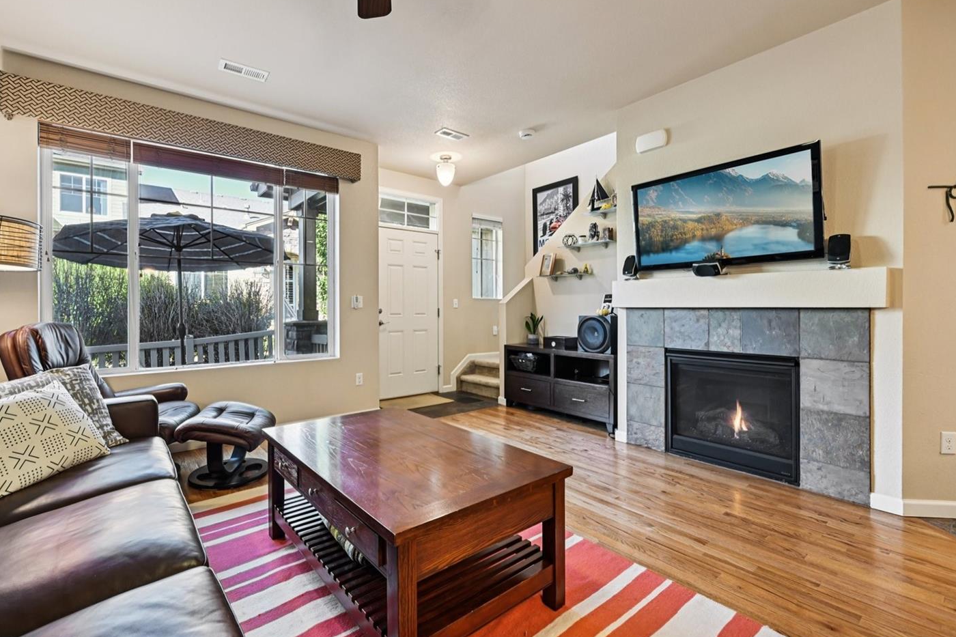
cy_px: 300
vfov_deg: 73.7
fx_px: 425
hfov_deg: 96.5
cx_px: 436
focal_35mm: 16
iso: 400
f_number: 8
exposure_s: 1/10
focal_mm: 14
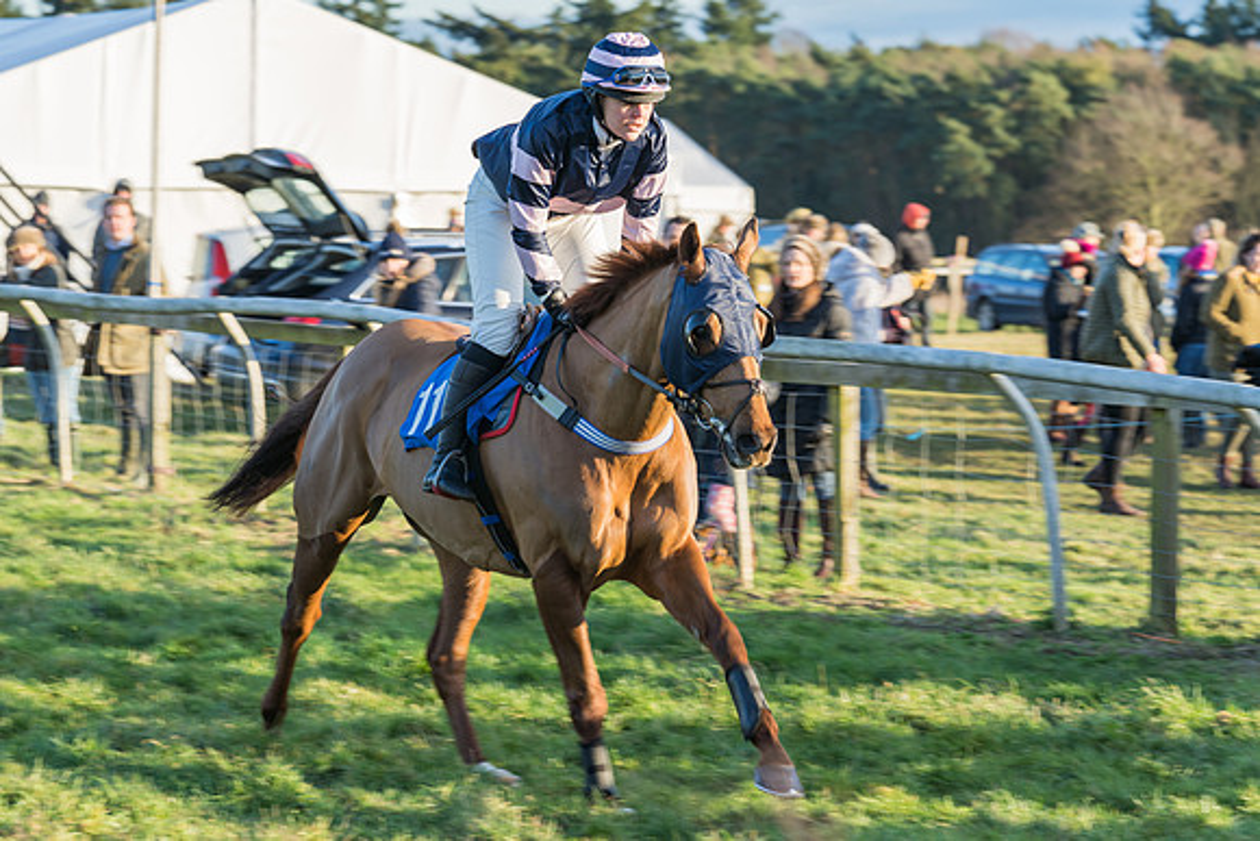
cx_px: 607
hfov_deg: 12.7
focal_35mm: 162
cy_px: 318
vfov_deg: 8.5
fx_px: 5667
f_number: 5.6
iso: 200
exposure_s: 1/200
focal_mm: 129
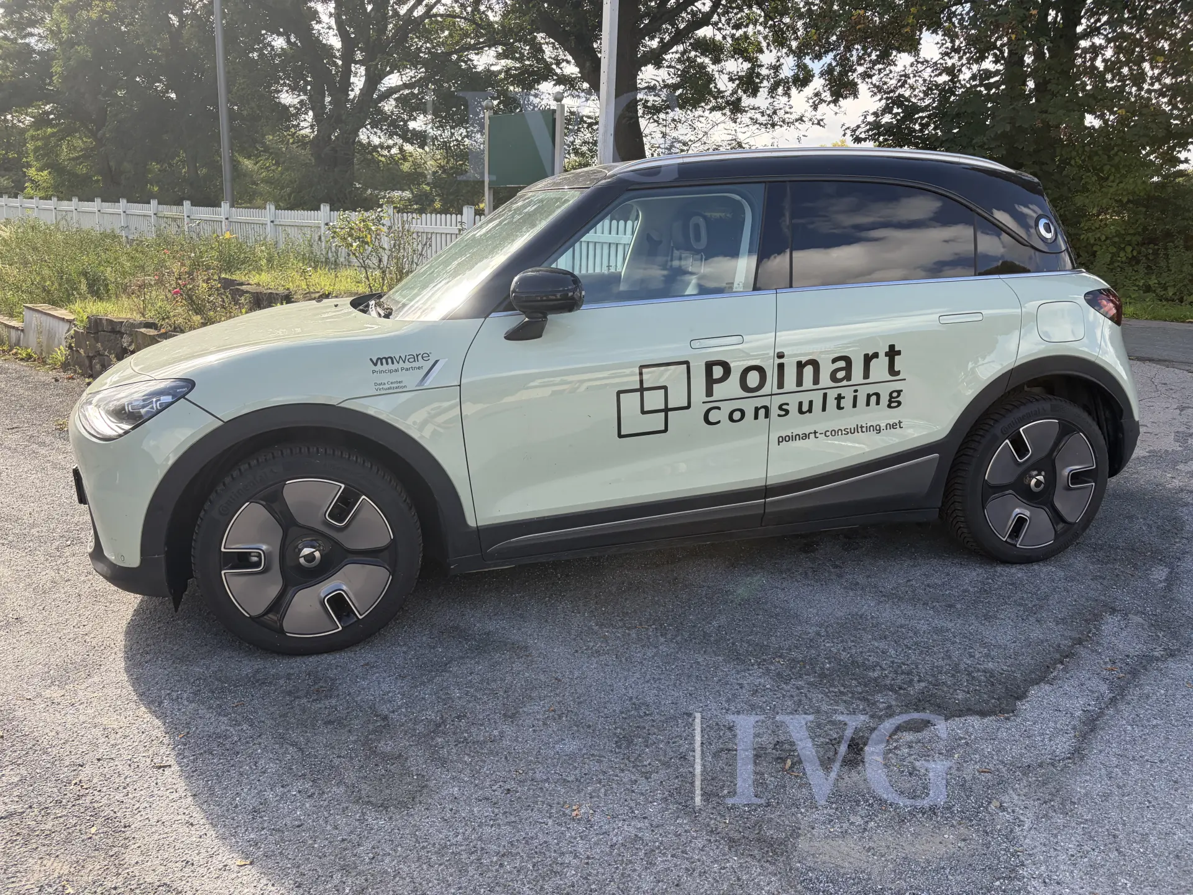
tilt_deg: -12.2
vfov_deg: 53.1
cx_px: 596
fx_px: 896
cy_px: 448
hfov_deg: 67.3
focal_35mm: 26
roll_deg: -2.0
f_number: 1.6
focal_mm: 5.96
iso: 64
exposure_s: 1/973
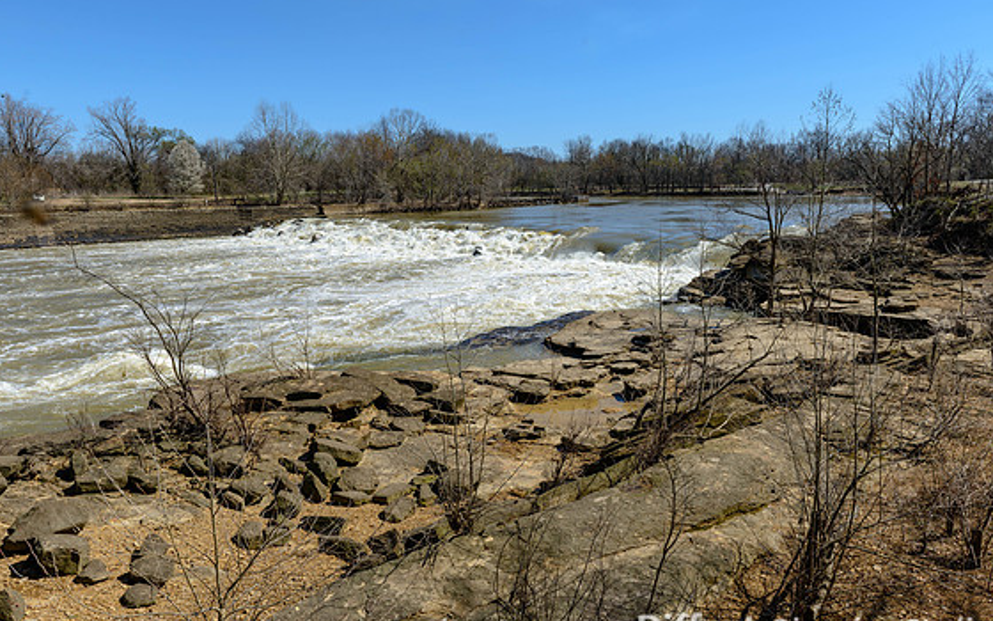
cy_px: 317
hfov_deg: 70.4
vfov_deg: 47.6
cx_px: 493
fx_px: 704
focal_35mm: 26
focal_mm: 24
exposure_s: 1/320
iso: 100
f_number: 10
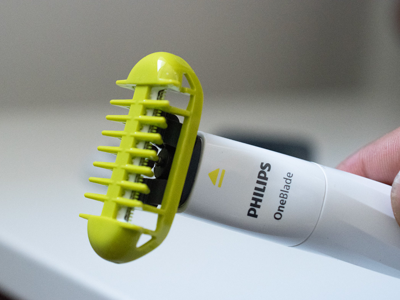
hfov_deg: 29.4
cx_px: 180
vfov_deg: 22.2
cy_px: 151
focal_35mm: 66
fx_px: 763
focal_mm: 40
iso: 4000
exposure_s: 1/200
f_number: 5.6
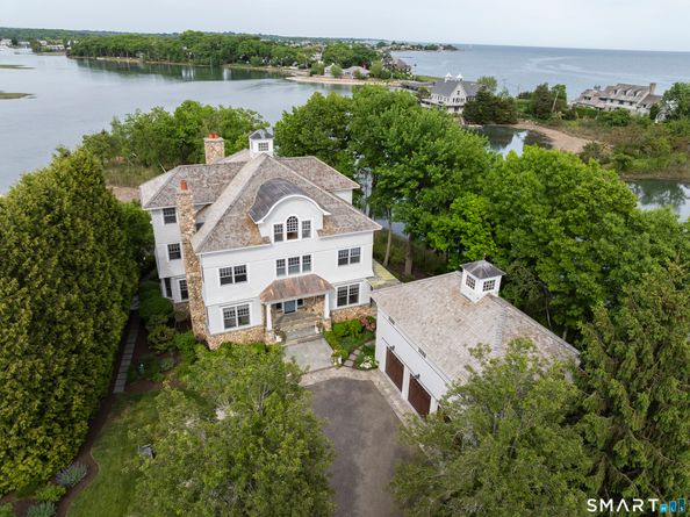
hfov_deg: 71.6
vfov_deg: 56.8
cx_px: 345
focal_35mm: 24
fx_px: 478
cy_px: 258
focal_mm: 12.29
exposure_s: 1/200
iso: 120
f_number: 2.8
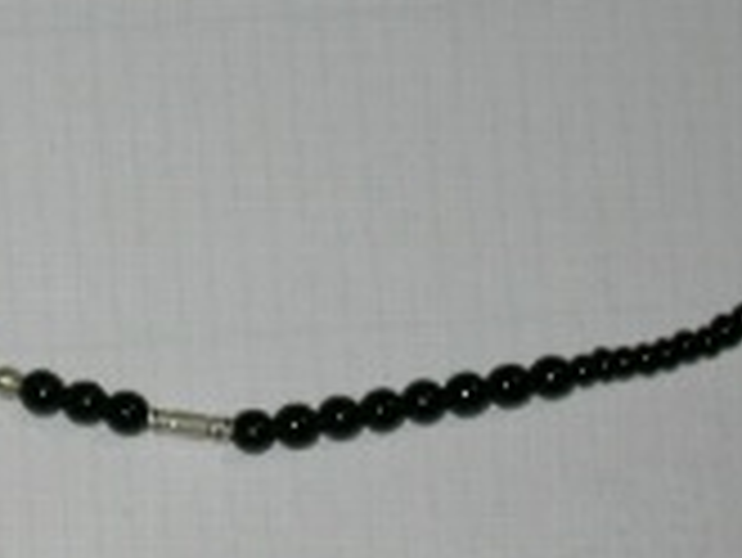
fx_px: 4054
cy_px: 202
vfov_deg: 7.9
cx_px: 13
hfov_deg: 10.4
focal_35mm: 189
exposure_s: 1/60.3
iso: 100
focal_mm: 16.2
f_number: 3.5
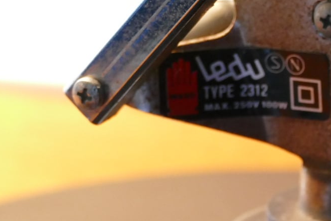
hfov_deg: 7.3
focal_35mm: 283
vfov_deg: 4.9
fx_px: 2602
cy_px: 140
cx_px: 260
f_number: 3.9
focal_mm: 41.85
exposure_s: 1/40
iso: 1600
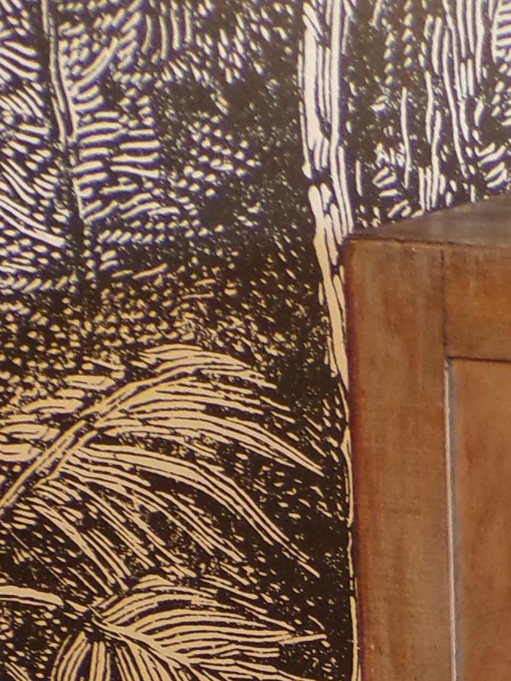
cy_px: 1027
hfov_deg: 12.2
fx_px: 2263
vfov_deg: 15.7
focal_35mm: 115
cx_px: 812
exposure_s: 1/17
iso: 206
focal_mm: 5.8
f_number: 3.2
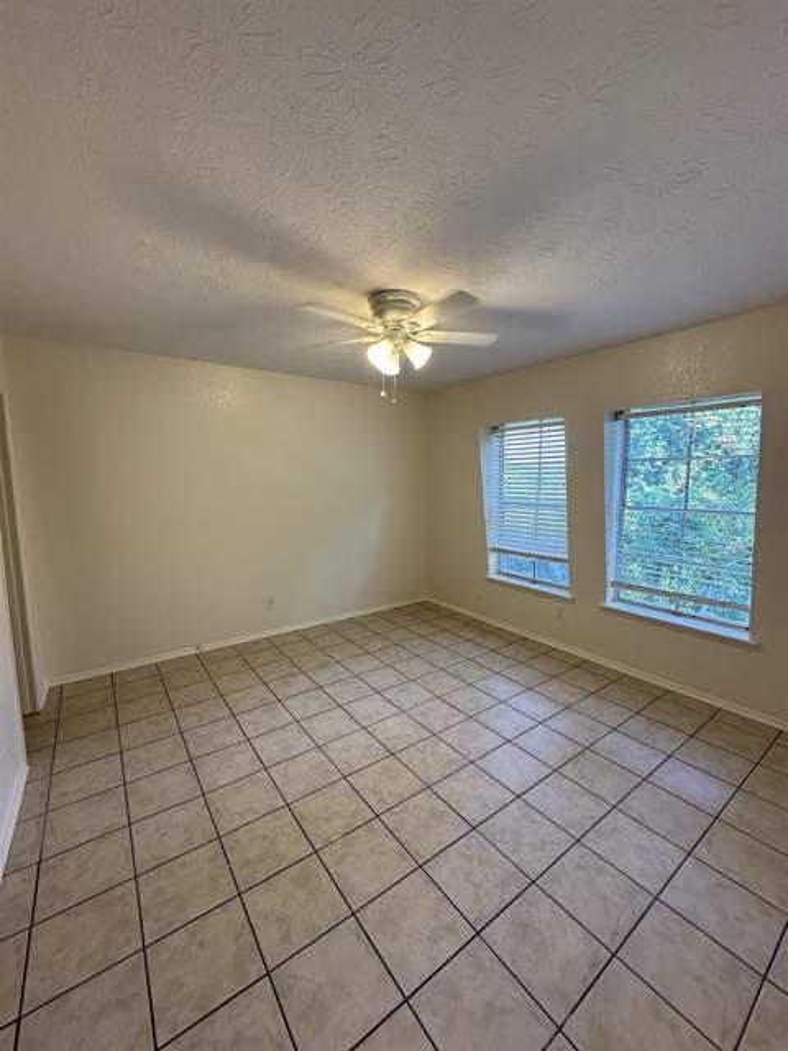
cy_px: 526
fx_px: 425
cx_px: 394
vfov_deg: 102.1
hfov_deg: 85.7
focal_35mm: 14
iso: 160
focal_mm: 2.22
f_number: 2.2
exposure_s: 1/120
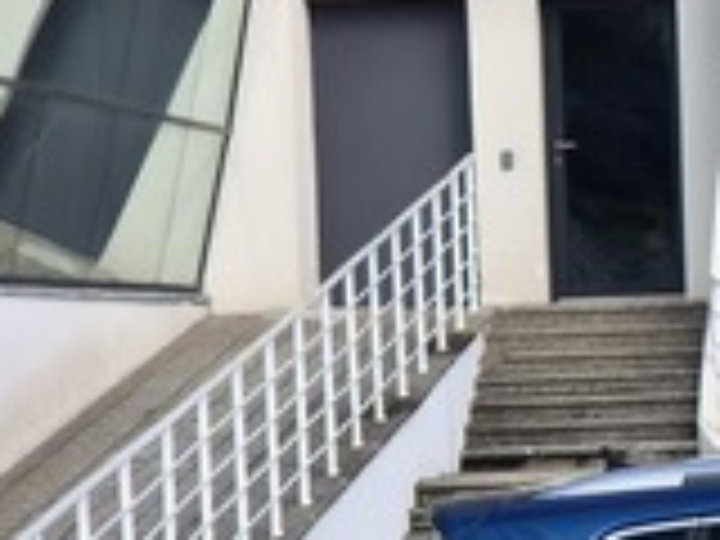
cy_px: 441
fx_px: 5678
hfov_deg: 7.1
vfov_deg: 5.4
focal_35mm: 273
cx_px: 1271
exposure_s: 1/904
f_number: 2.4
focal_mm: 7
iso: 25
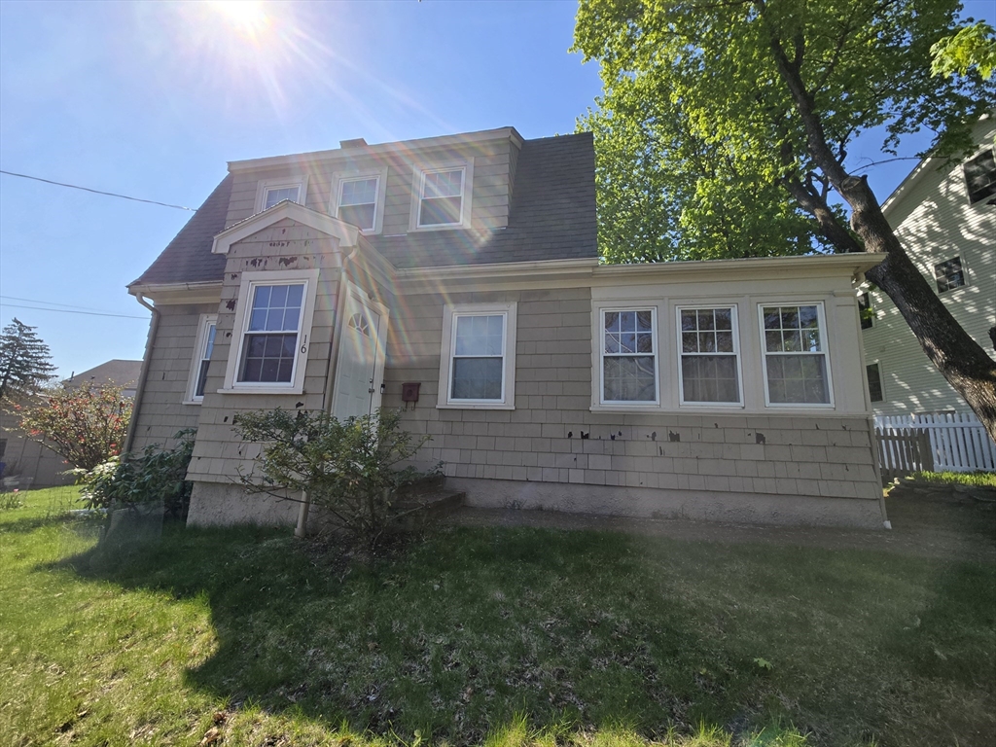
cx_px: 498
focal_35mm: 13
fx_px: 374
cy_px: 374
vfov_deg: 89.9
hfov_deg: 106.2
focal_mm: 2.2
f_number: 2.2
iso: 50
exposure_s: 1/2122
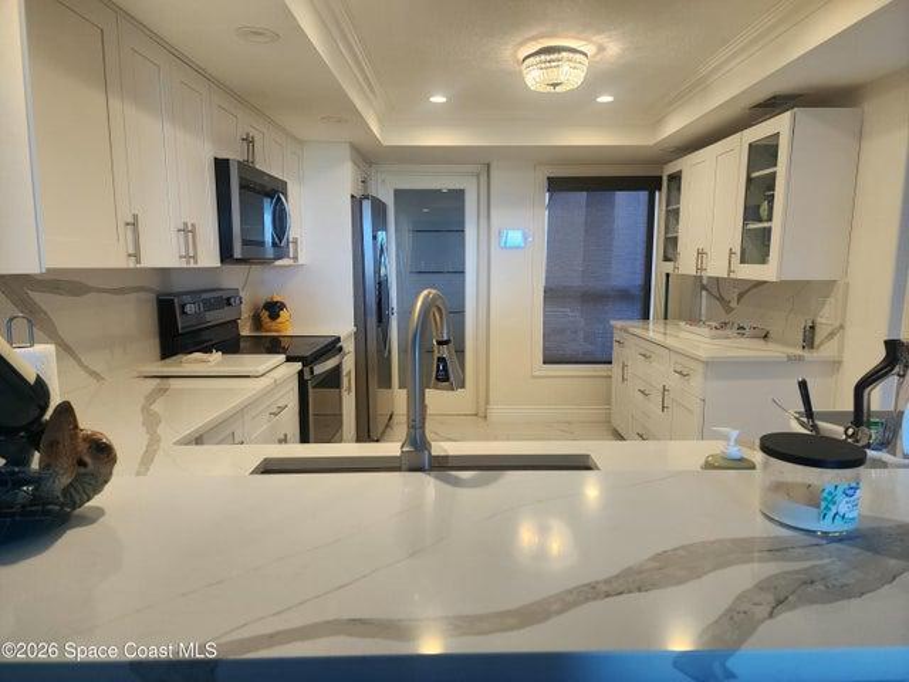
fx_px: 604
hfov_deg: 73.9
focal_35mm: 23
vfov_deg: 58.9
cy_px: 341
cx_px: 454
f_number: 1.8
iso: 200
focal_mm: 6.4
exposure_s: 1/120
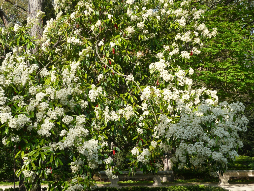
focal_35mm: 58
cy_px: 96
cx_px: 127
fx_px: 426
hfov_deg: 33.2
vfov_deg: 25.2
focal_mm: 9.6
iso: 100
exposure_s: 1/400
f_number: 3.5
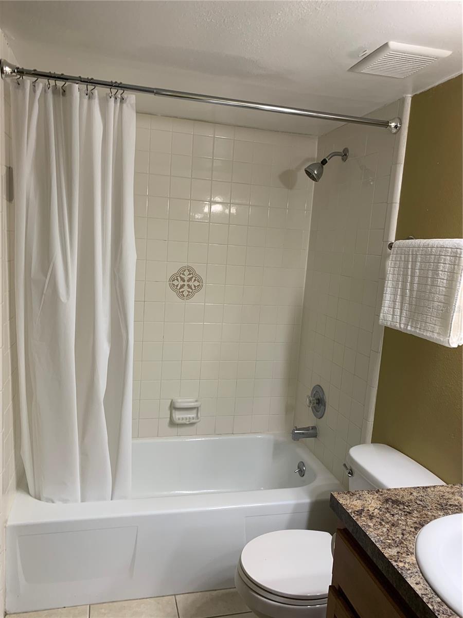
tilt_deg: -8.1
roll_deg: -4.7
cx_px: 232
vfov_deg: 67.3
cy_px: 309
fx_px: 464
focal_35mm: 26
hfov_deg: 53.1
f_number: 1.8
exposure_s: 1/60
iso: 80
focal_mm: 4.25
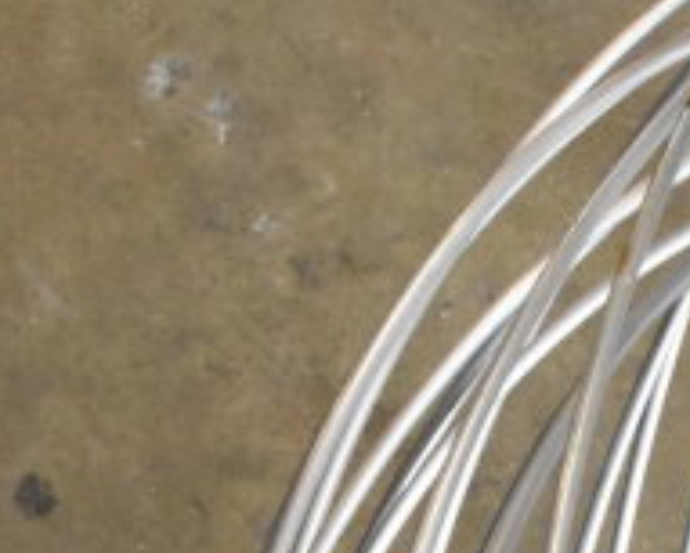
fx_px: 3024
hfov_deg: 12.7
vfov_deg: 9.5
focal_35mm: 148
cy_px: 1249
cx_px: 853
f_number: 7.1
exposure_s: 1/200
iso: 6400
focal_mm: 22
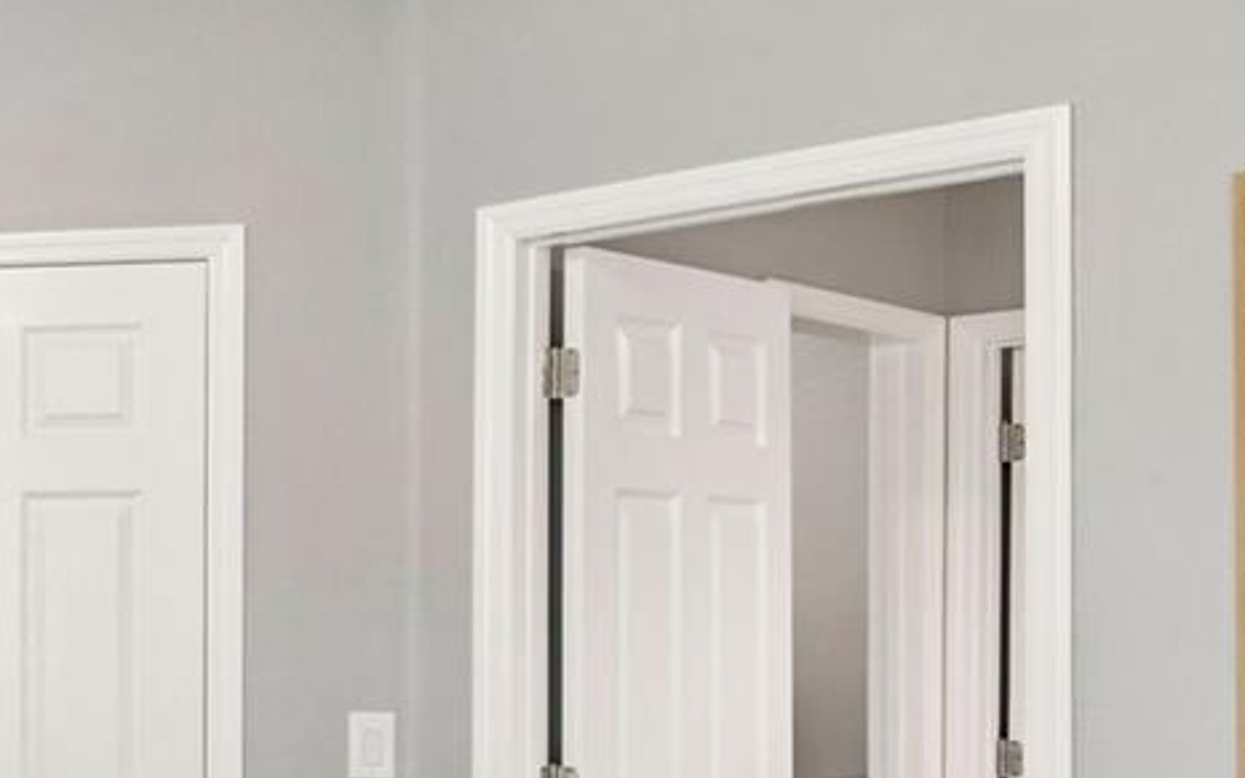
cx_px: -489
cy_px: 626
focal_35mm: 56
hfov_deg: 28.0
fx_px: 1900
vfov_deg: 22.8
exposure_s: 1/25
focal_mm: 16
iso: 400
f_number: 8
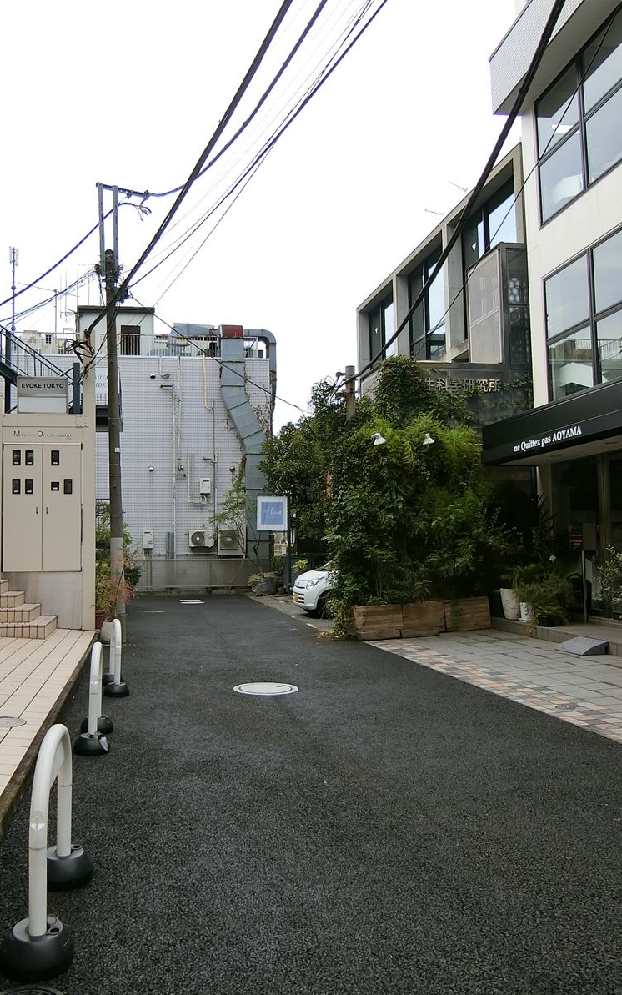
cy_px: 499
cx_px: 212
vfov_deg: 68.4
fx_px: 732
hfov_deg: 45.4
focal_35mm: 27
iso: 80
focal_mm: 4.06
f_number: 2.7
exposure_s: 1/640
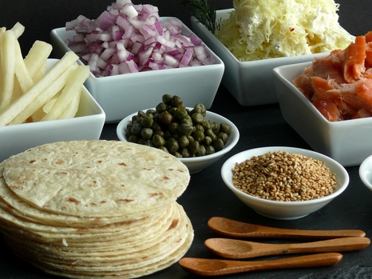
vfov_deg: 7.2
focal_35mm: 205
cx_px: 200
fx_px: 2202
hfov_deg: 9.7
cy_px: 108
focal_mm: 35
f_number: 4
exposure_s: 1/125
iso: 100
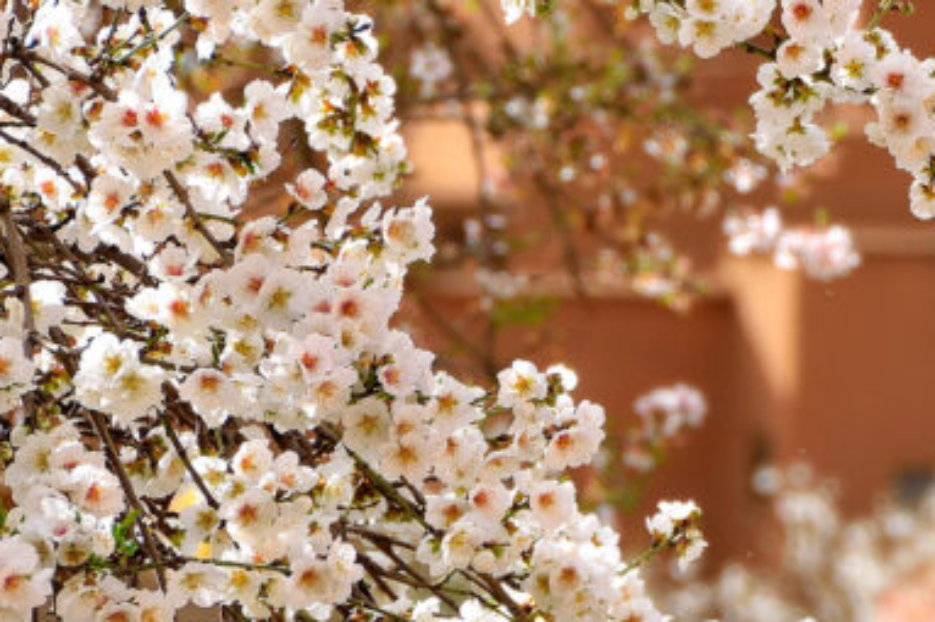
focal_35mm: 561
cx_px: 1020
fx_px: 14563
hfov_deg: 3.7
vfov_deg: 2.4
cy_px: 285
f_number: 7.1
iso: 200
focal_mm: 140
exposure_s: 1/800
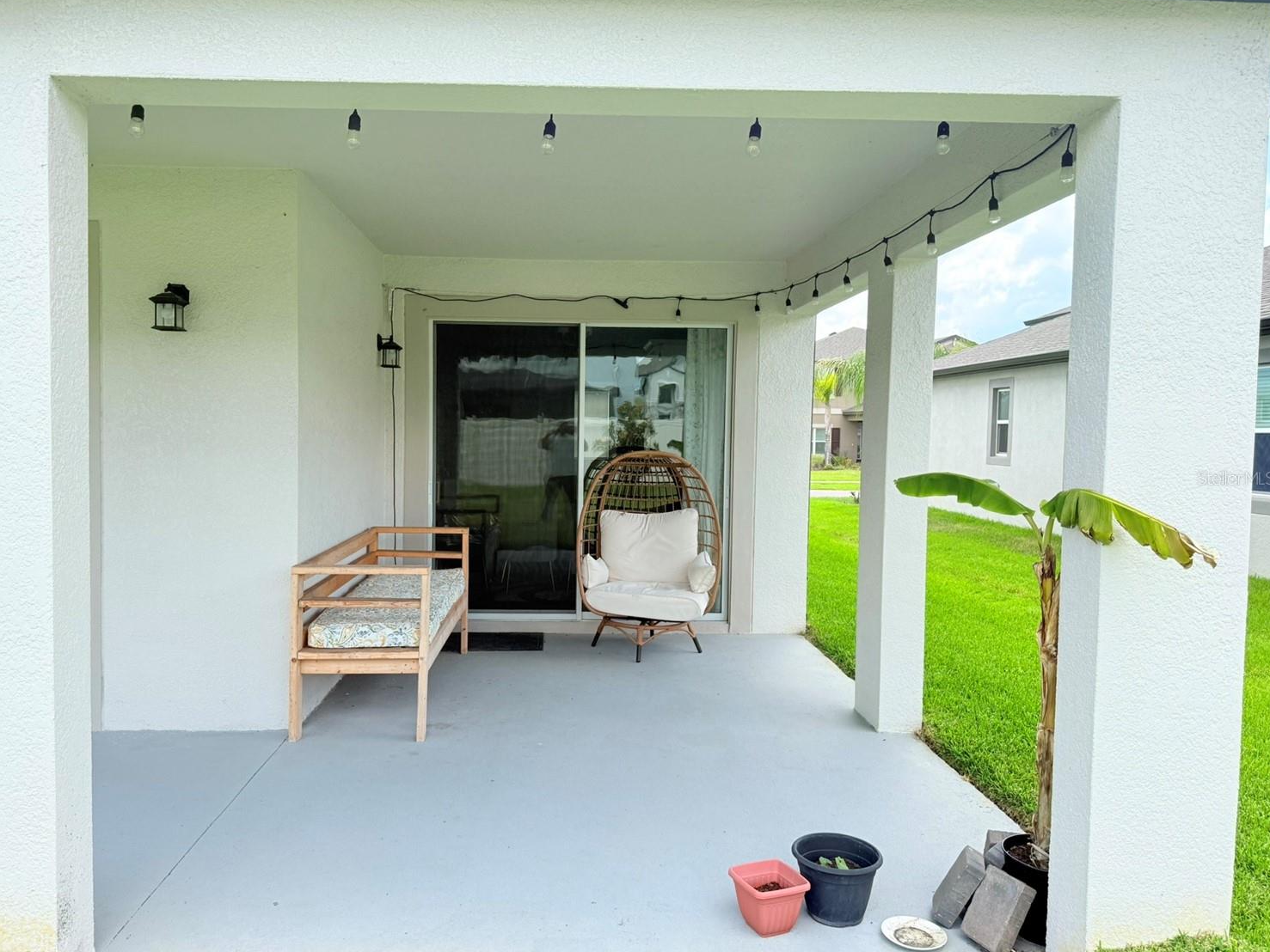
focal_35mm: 26
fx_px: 954
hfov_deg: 67.2
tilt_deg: -2.9
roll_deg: -0.8
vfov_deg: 53.1
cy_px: 478
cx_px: 591
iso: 100
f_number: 1.78
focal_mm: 6.76
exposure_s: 1/1901
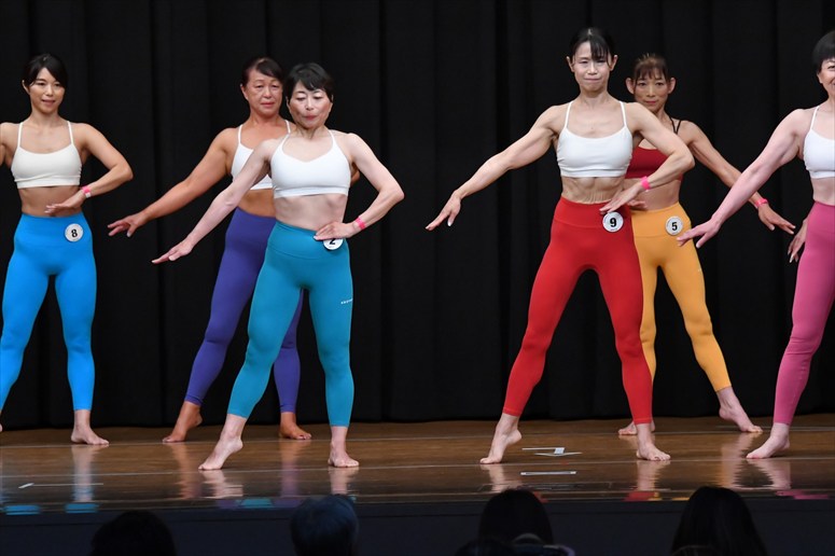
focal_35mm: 217
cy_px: 278
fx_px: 5031
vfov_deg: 6.3
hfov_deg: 9.5
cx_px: 418
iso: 5000
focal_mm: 145
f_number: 5.6
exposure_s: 1/400
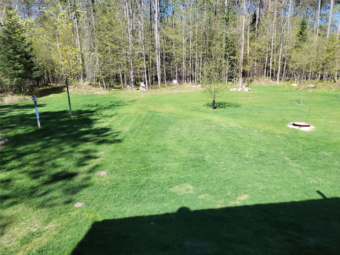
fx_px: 236
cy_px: 128
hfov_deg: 71.6
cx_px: 170
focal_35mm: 24
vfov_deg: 56.8
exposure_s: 1/254
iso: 16
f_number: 1.8
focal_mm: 6.7
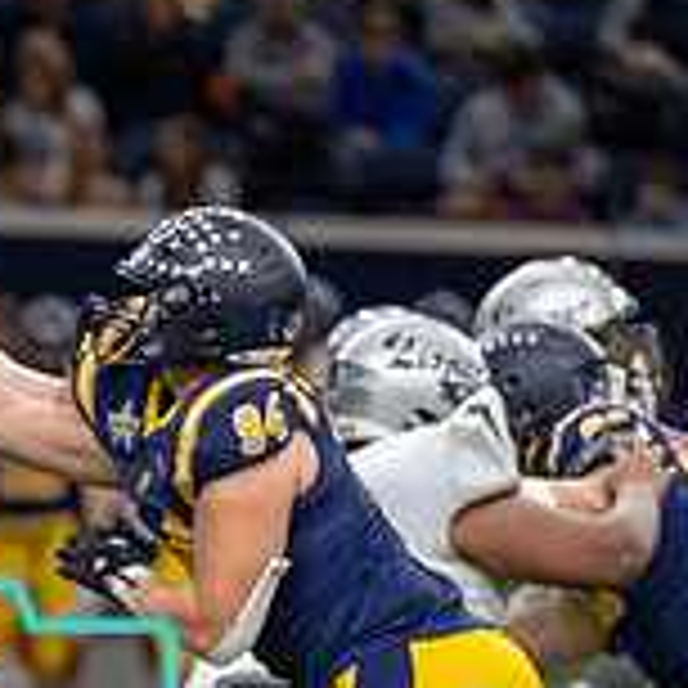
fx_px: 15560
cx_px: -202
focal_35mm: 692
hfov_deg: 2.5
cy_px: 791
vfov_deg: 2.5
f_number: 2.8
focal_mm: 200
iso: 2000
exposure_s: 1/1000
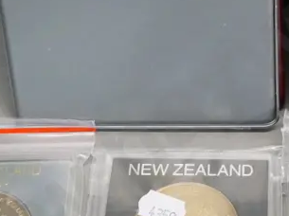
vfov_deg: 12.2
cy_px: 31
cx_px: 293
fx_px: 1009
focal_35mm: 121
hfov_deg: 16.0
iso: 3200
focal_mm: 18
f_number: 5
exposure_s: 1/100
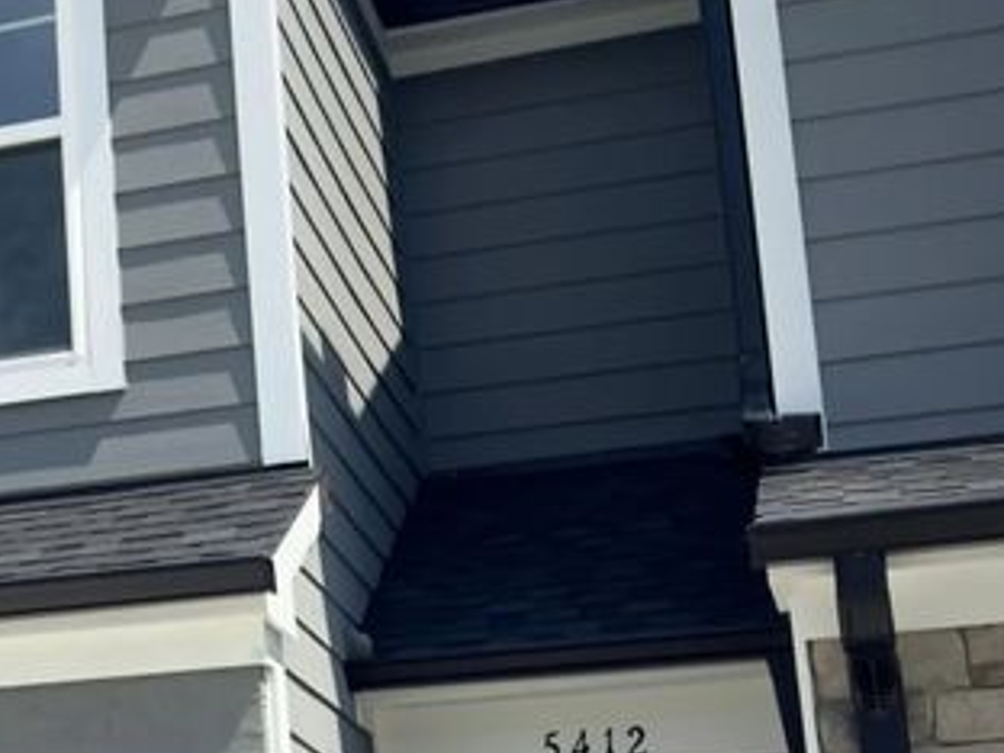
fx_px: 2668
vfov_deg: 16.0
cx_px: -573
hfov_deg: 18.5
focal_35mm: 92
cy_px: 557
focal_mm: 6.76
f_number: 1.78
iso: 100
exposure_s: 1/8929
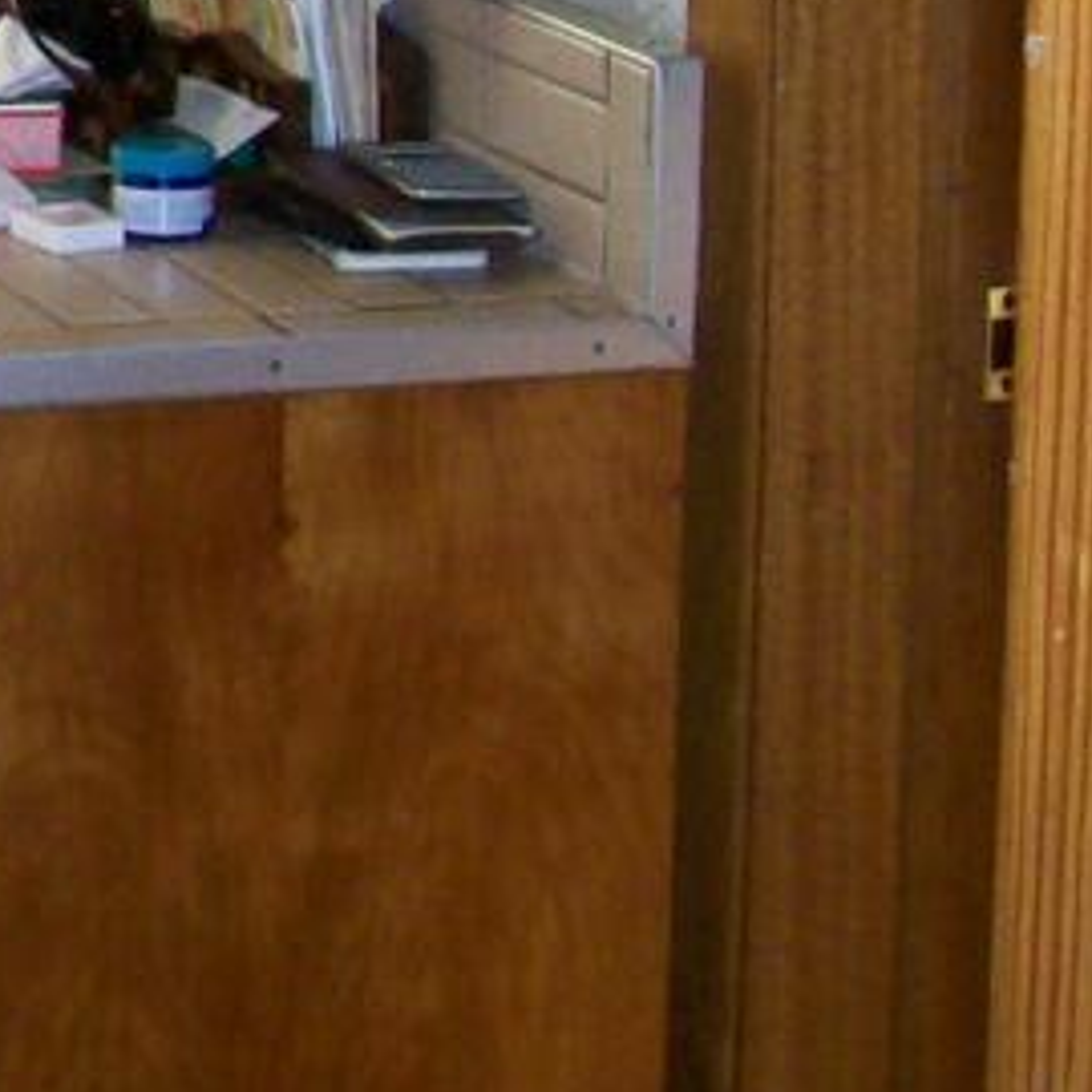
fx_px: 5389
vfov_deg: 11.1
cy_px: -611
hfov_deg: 10.2
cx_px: -1480
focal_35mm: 151
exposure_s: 1/64
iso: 140
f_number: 2.7
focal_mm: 6
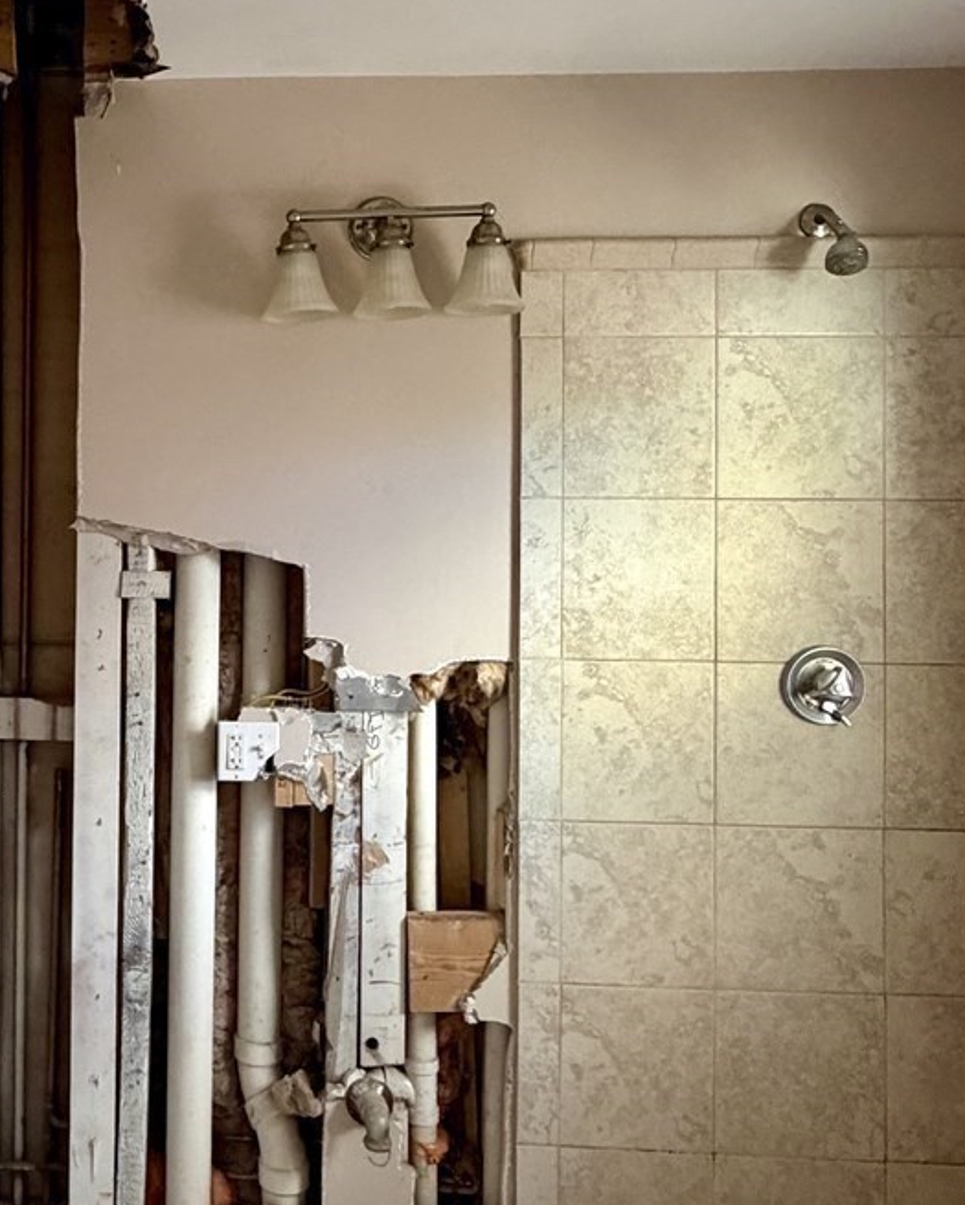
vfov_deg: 55.6
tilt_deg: -0.1
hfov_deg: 43.0
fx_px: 1142
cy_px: 564
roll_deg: -0.7
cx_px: 153
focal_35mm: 32
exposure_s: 1/60
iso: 640
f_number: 2.2
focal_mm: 2.22
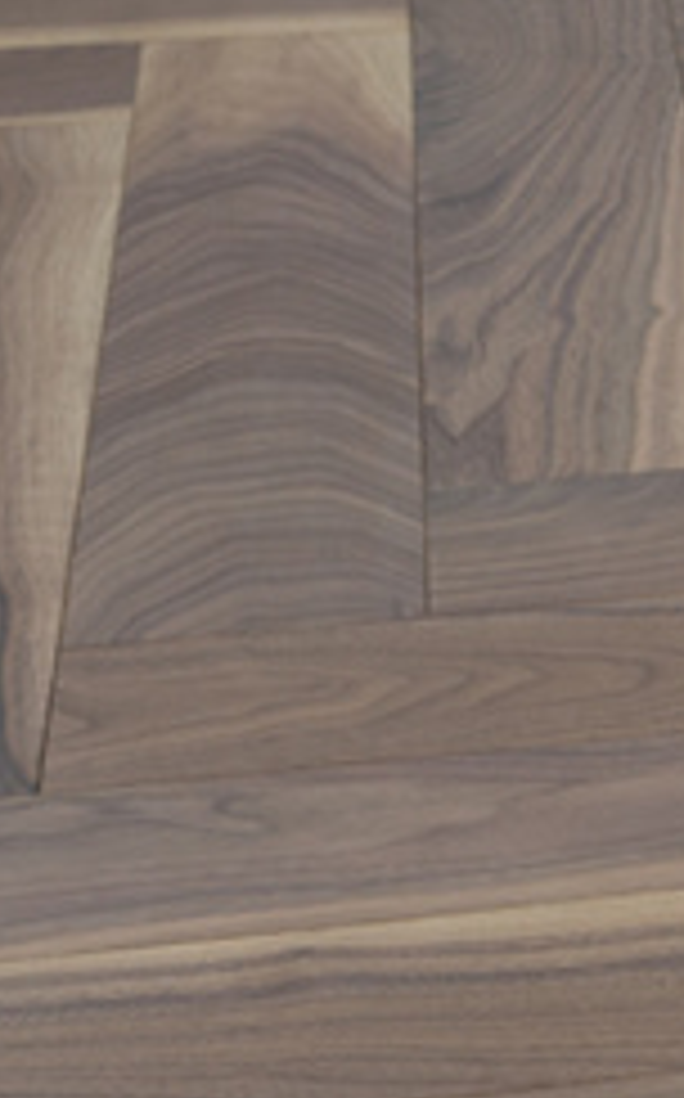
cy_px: 1377
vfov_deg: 13.5
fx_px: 4484
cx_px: 2043
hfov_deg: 7.6
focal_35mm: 150
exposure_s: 1/160
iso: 320
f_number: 14
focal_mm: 35
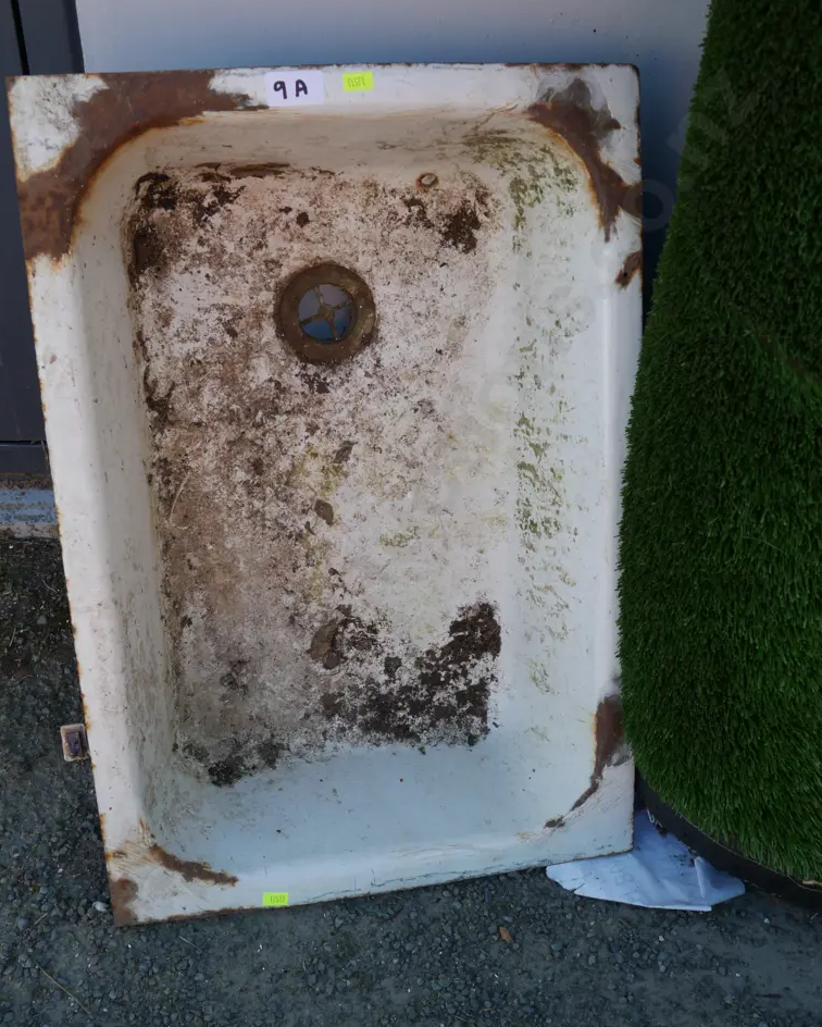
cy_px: 527
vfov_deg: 50.3
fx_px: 1094
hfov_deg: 41.2
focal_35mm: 36
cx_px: 406
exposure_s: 1/200
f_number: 5.6
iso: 200
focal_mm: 17
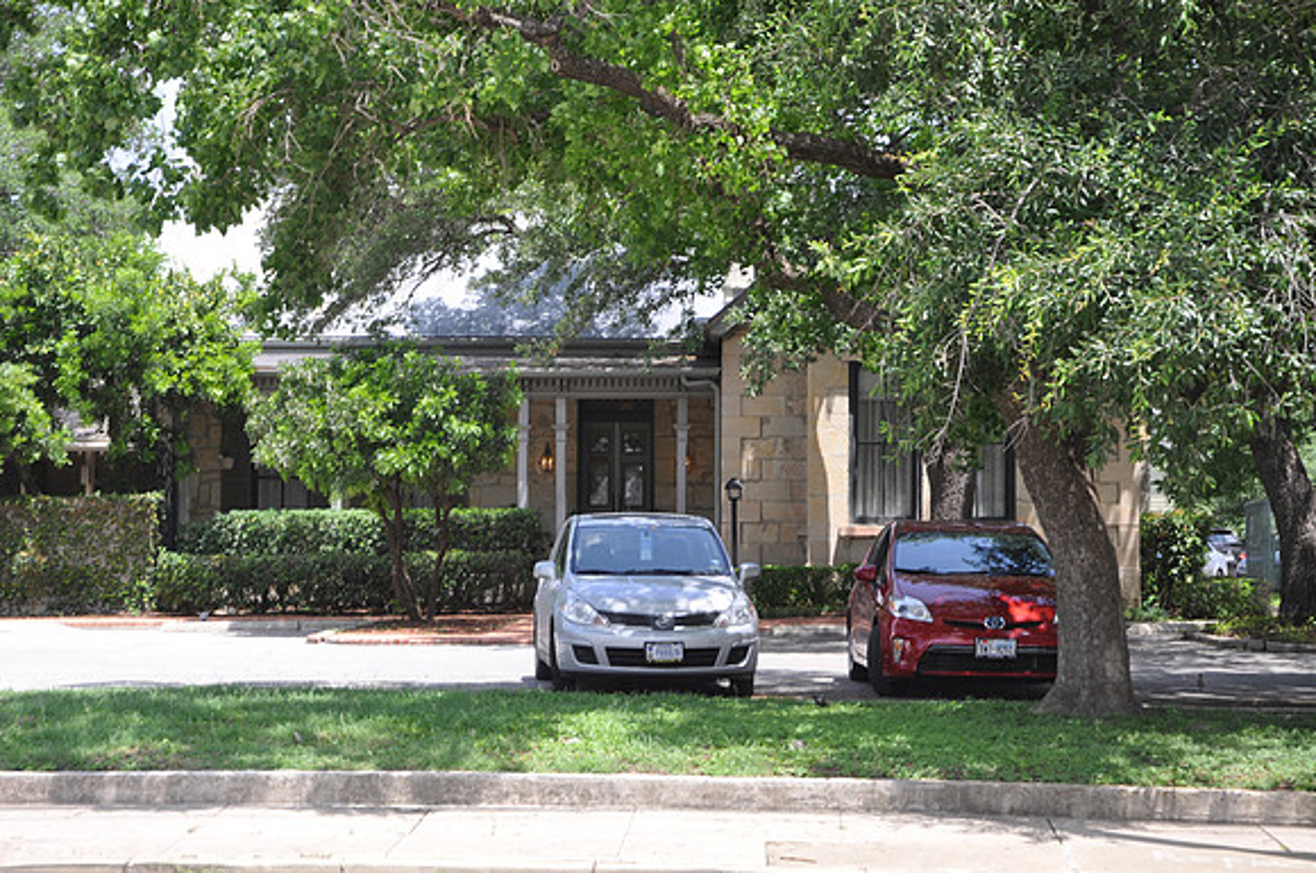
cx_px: 658
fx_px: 2847
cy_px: 436
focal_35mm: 78
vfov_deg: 17.4
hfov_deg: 26.0
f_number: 8
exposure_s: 1/60
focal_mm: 52
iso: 200
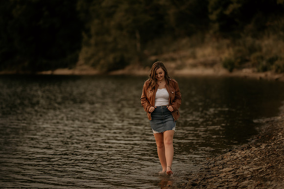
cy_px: 94
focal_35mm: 105
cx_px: 142
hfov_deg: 19.5
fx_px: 828
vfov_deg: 13.0
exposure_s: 1/80
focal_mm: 105
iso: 100
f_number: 1.4
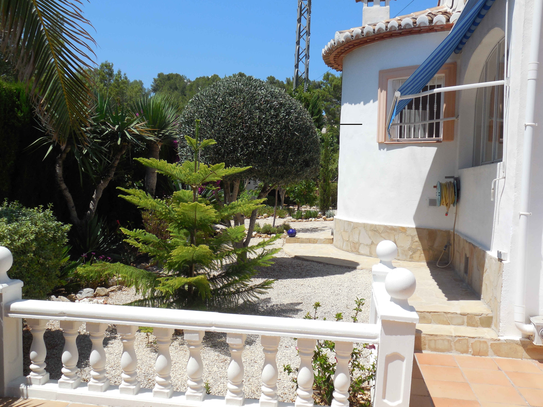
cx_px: 272
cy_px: 204
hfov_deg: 54.0
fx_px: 533
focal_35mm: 34
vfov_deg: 41.8
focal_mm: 6
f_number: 3.9
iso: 125
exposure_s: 1/1250
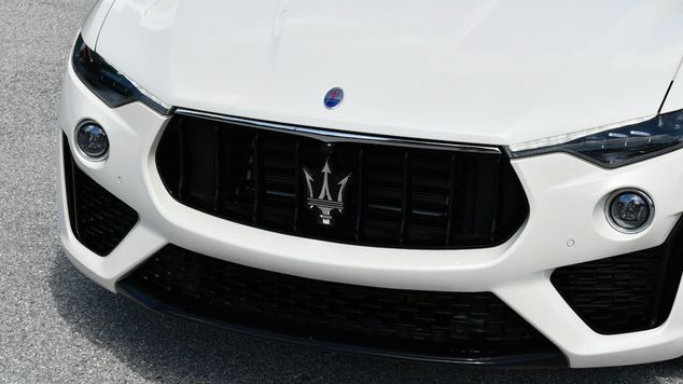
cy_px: 181
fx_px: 1303
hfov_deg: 29.4
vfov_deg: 16.7
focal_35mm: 72
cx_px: 344
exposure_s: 1/250
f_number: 8
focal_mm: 34
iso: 125
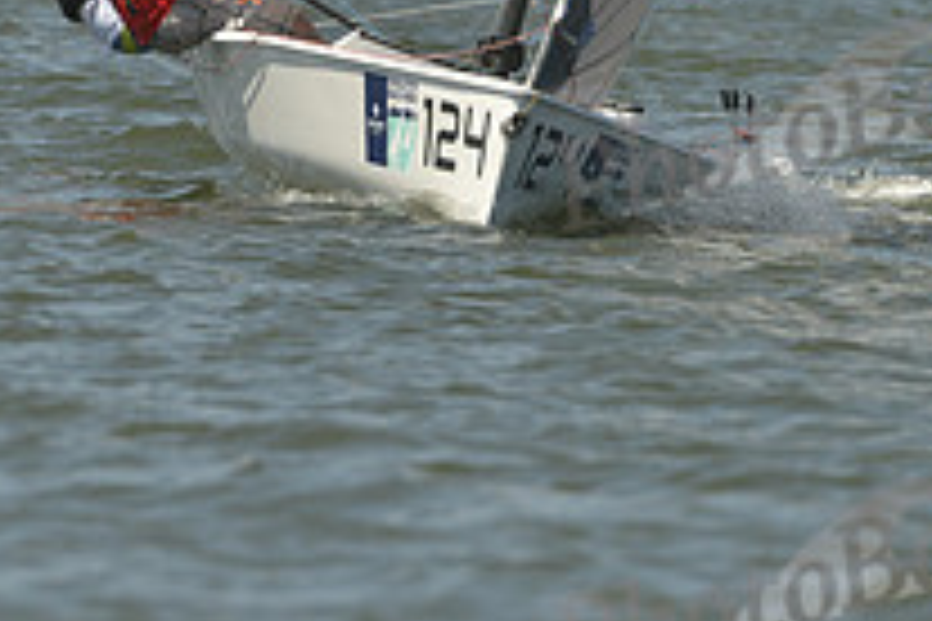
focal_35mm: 1119
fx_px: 28967
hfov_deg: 1.8
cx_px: 324
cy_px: -56
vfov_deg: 1.2
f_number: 7.1
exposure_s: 1/1600
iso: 280
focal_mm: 400
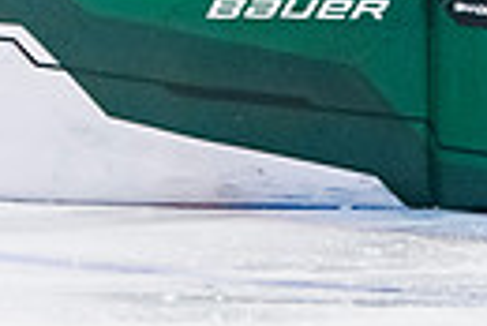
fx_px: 14179
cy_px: -502
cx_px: -63
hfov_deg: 2.0
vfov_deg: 1.3
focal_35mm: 1047
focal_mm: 145
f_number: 3.2
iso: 2500
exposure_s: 1/640
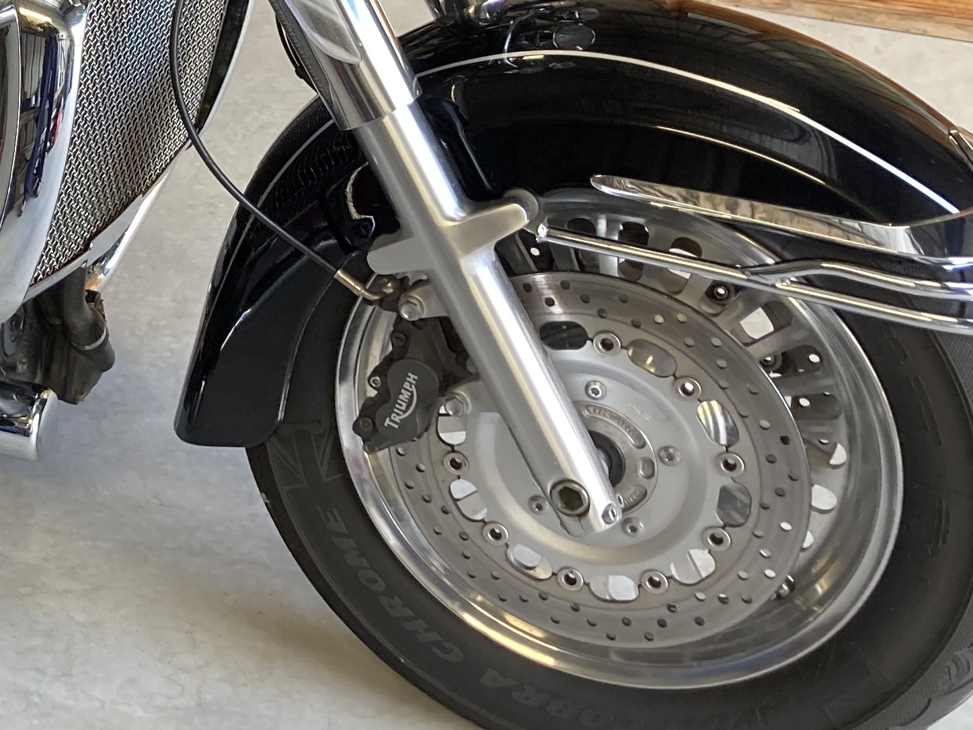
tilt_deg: -24.8
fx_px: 2193
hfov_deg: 23.0
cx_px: -194
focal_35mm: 78
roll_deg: +4.2
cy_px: 41
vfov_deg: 18.5
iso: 80
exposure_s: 1/50
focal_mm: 3.99
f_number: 1.8
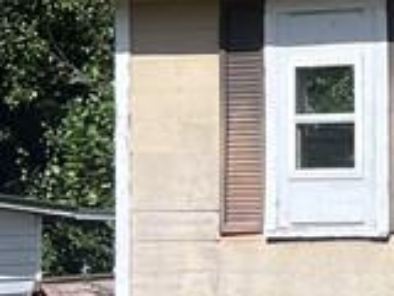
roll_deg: +0.7
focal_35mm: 166
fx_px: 1889
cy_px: 155
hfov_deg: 9.3
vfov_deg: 8.9
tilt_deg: -0.4
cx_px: 1202
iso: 50
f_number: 1.5
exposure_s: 1/4831
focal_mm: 5.7
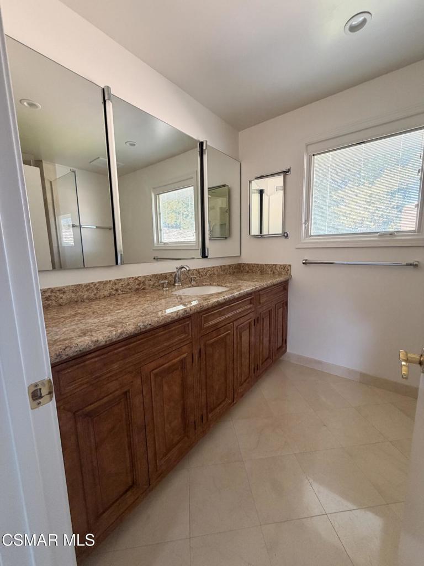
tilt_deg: -8.3
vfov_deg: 102.1
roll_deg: +1.1
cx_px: 212
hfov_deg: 85.7
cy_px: 283
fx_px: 229
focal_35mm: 14
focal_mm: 2.22
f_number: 2.2
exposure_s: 1/63
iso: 320
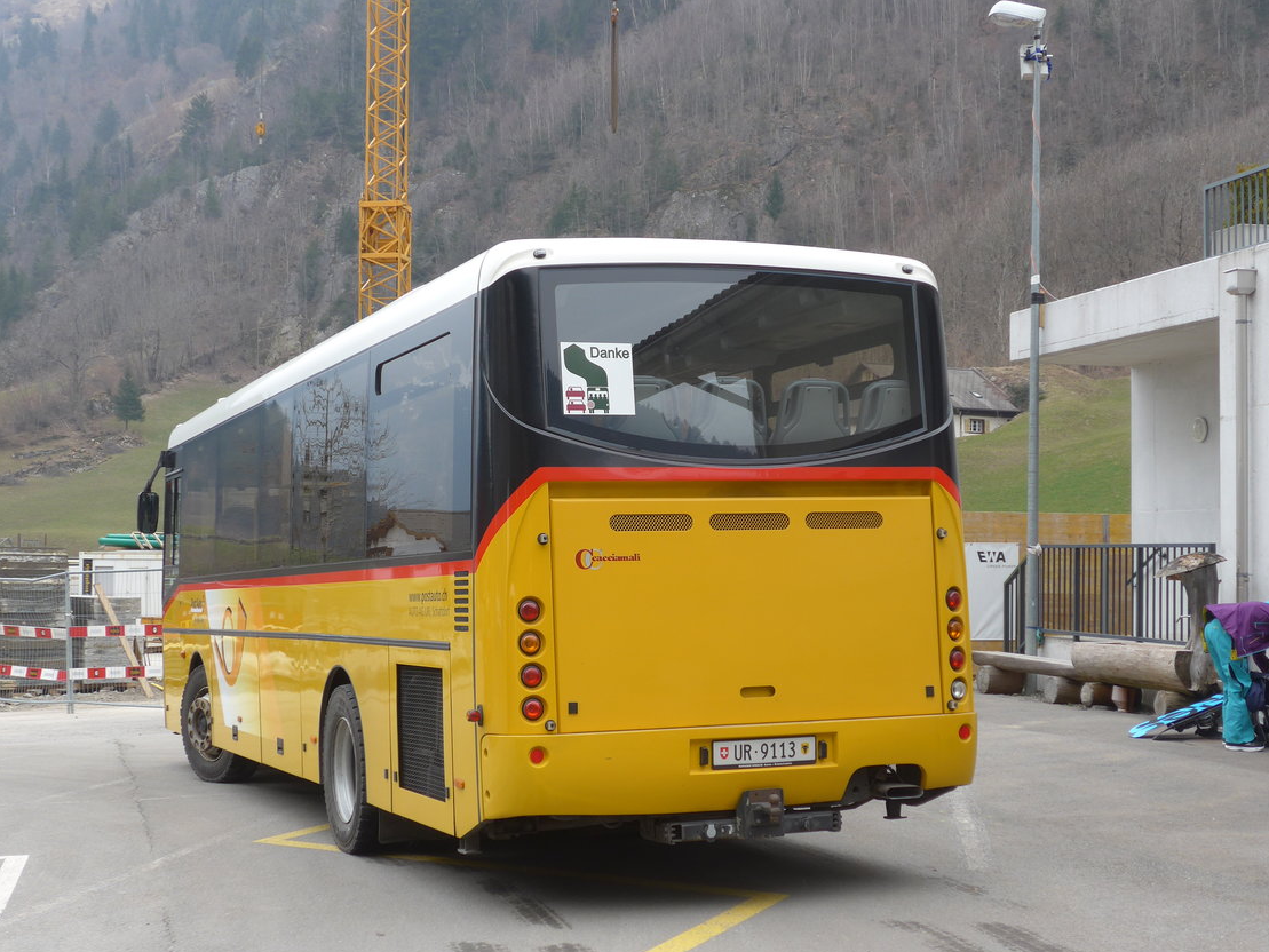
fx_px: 1943
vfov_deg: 27.5
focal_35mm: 53
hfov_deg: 36.2
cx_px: 590
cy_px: 476
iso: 80
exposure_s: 1/250
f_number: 3.2
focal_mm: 10.1
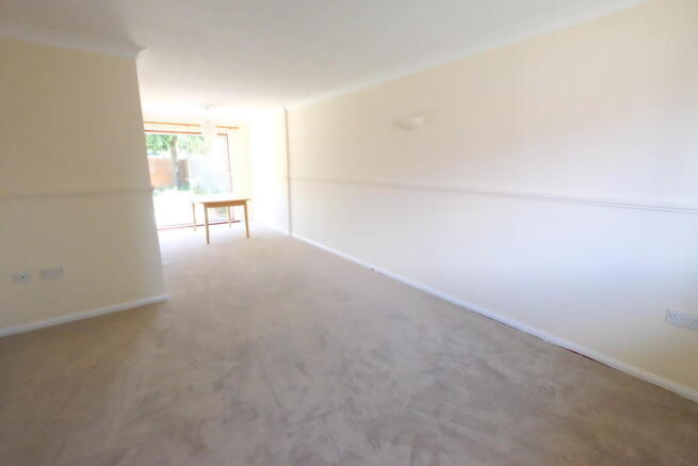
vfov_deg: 77.4
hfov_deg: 100.4
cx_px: 349
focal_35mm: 15
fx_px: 291
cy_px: 233
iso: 12800
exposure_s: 1/350
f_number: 6.4
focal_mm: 10
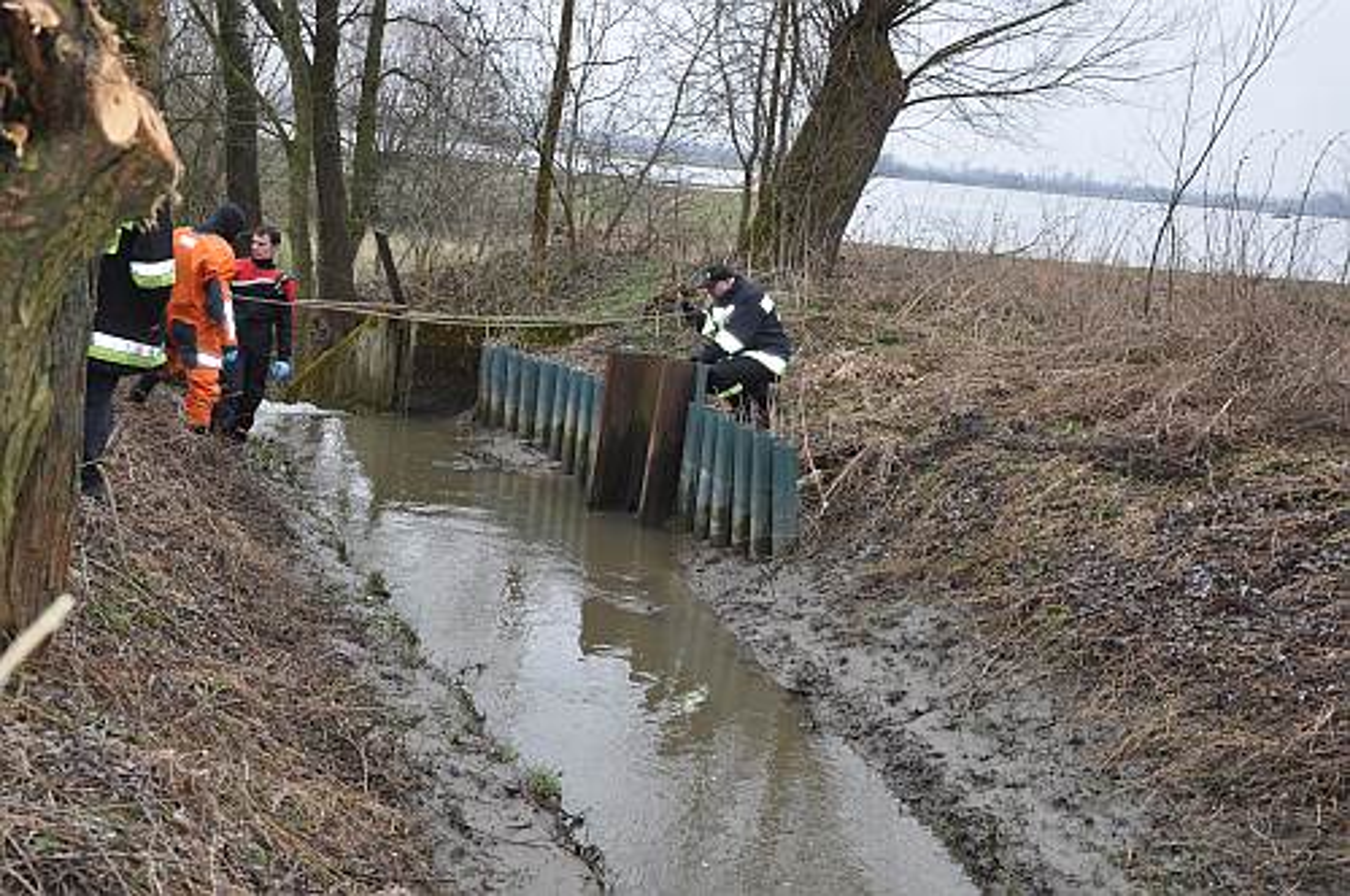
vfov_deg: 29.8
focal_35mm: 45
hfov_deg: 43.7
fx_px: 1685
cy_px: 448
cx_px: 675
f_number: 6.3
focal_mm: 30
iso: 200
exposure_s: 1/200
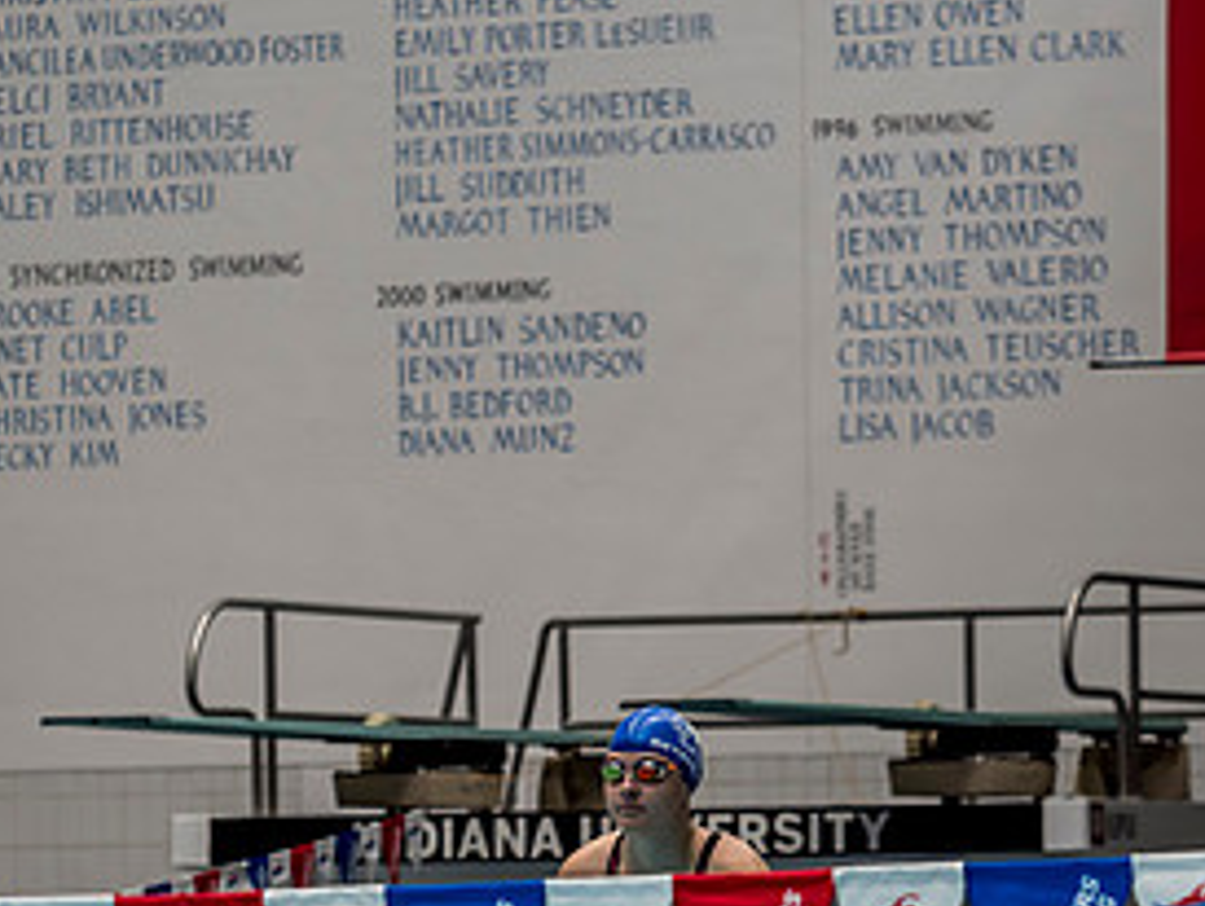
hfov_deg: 6.7
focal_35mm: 296
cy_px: 811
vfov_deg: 5.0
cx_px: 629
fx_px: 10313
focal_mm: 70
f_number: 2.8
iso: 640
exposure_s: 1/250
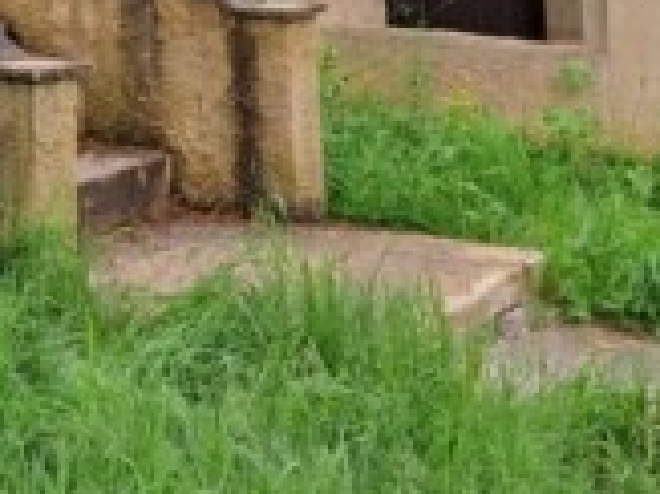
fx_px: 1638
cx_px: 77
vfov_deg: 15.5
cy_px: -304
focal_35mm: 86
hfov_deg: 22.3
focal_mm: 5.23
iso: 50
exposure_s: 1/213
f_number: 1.8
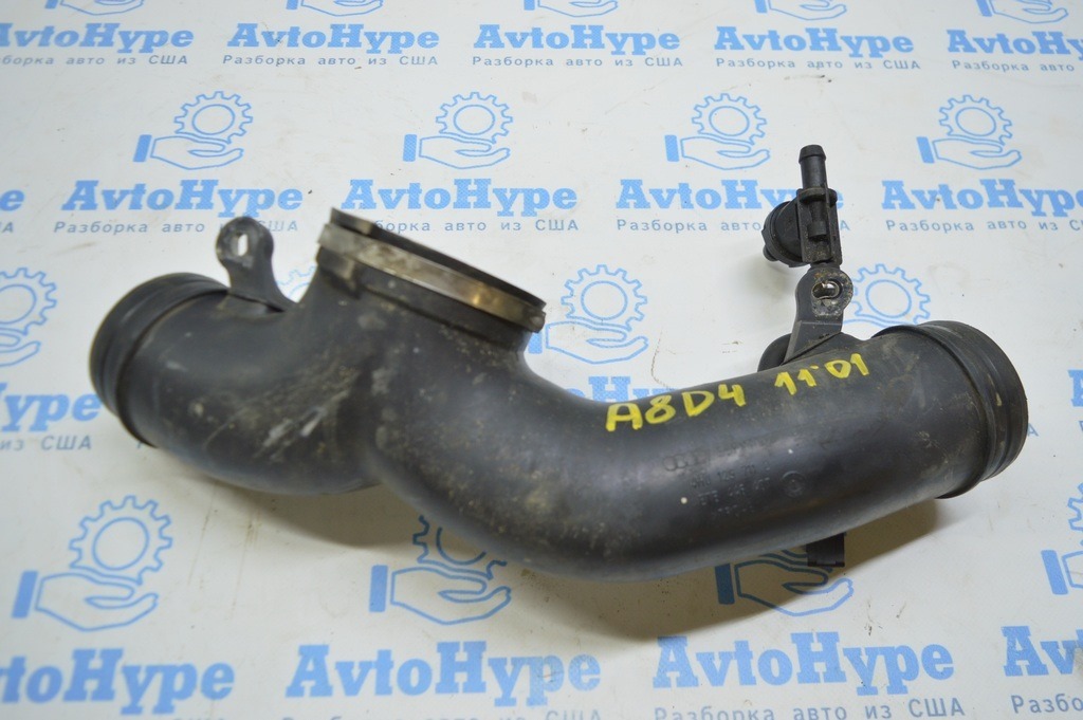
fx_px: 902
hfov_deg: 62.0
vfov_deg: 43.5
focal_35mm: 30
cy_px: 360
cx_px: 542
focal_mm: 20
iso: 400
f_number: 3.5
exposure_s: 1/60
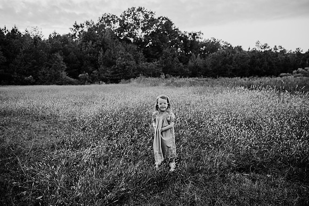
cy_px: 103
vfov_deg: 53.2
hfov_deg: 73.7
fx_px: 206
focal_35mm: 24
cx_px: 154
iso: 500
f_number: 2.8
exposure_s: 1/500
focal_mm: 24
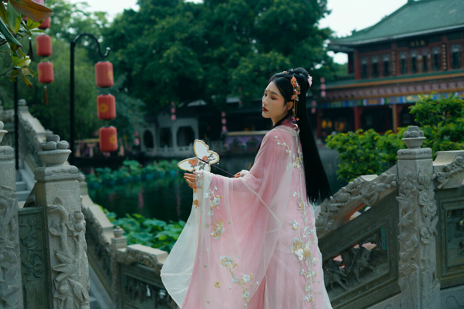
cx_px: 232
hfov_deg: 39.6
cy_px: 154
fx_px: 644
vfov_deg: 27.0
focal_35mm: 50
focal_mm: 50
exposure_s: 1/250
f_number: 2.5
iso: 100
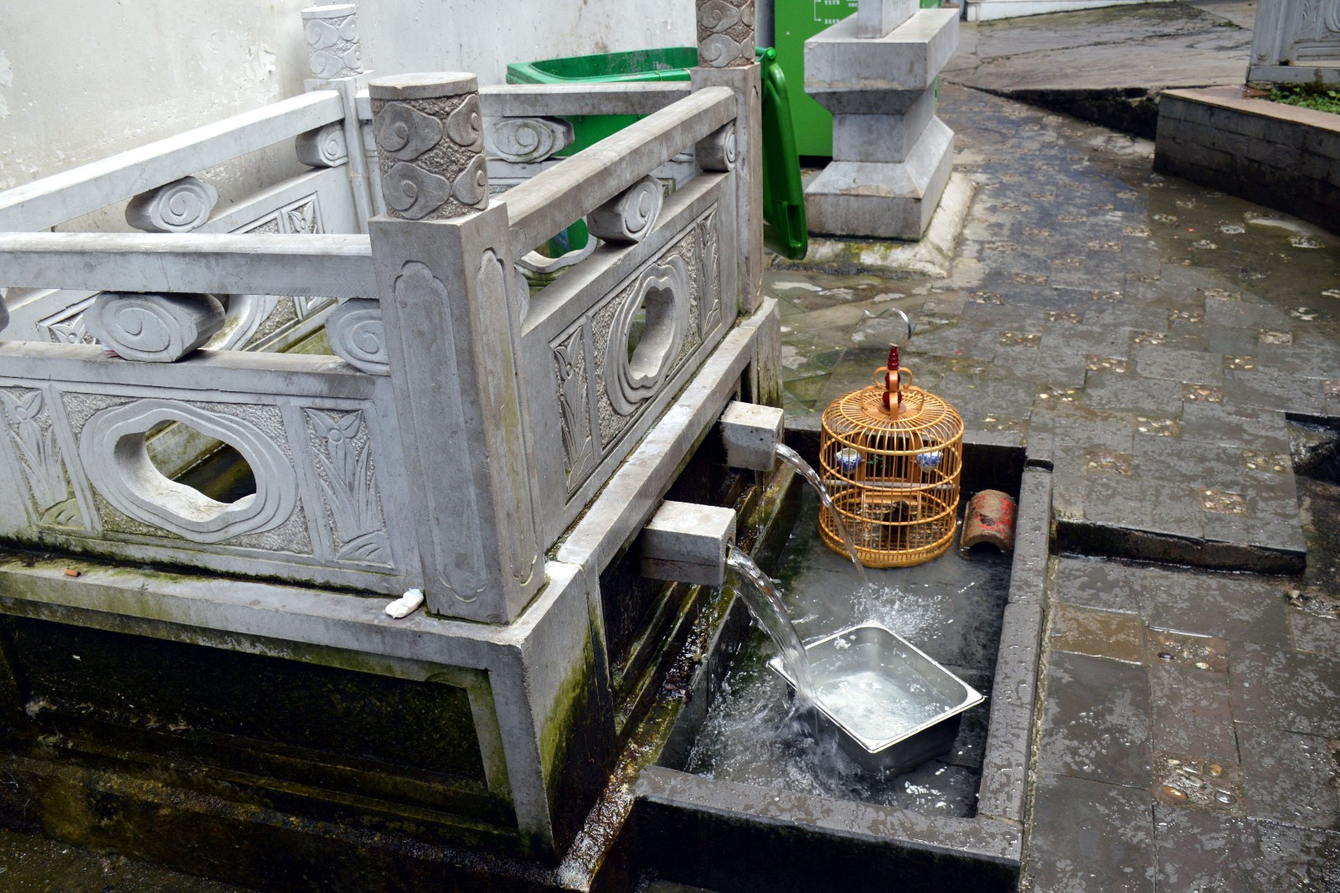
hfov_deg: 67.4
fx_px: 1005
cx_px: 670
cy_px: 446
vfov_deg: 47.9
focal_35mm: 27
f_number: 5.6
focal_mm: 18
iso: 400
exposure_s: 1/125
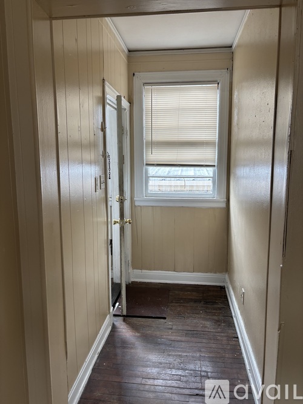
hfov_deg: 53.0
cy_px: 202
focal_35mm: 26
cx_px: 152
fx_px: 304
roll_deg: -0.2
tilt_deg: -5.8
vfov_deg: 67.3
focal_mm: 5.96
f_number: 1.6
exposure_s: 1/121
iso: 64
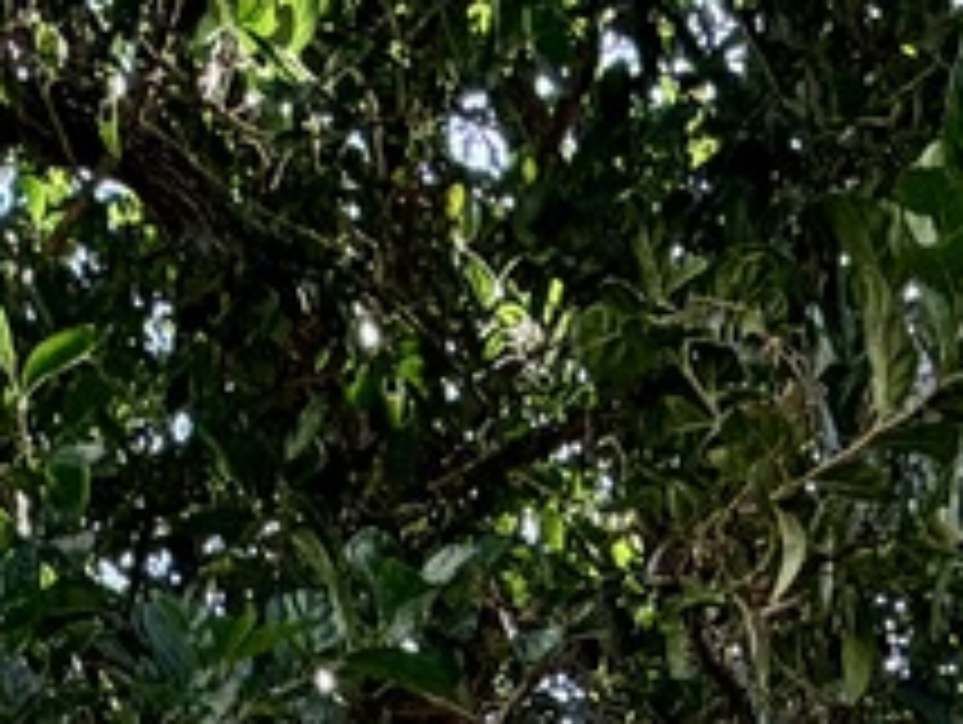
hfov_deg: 20.8
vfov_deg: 10.4
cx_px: 590
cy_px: 2257
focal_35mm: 94
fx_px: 2618
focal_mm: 2.22
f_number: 2.2
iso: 50
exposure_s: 1/285
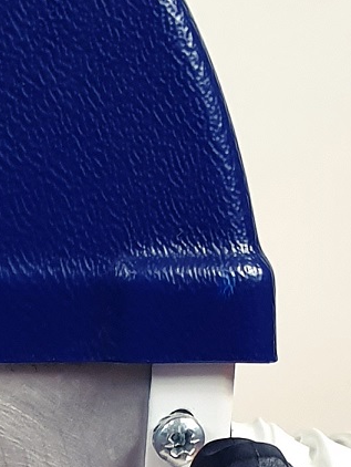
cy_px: 837
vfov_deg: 12.2
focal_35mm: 149
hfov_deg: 9.5
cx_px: -266
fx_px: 2012
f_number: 2.4
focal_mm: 4.3
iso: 100
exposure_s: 1/50
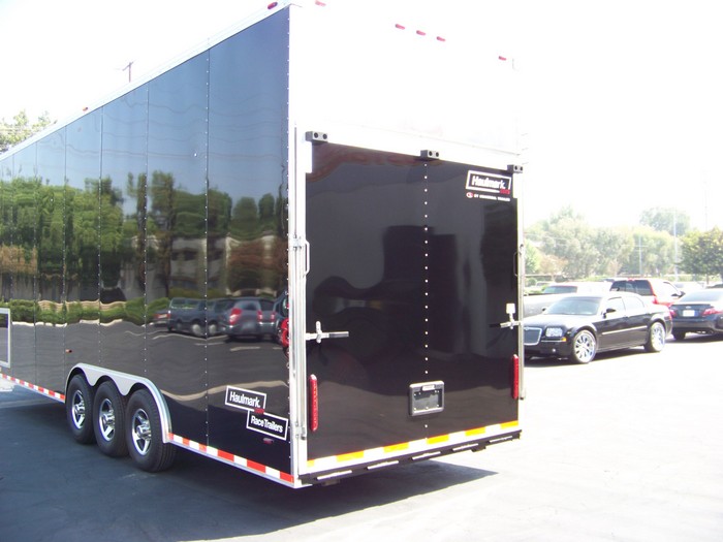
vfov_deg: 39.7
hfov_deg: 51.4
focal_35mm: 36
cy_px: 271
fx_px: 752
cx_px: 362
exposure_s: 1/160
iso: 72
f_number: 2.8
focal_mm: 5.85
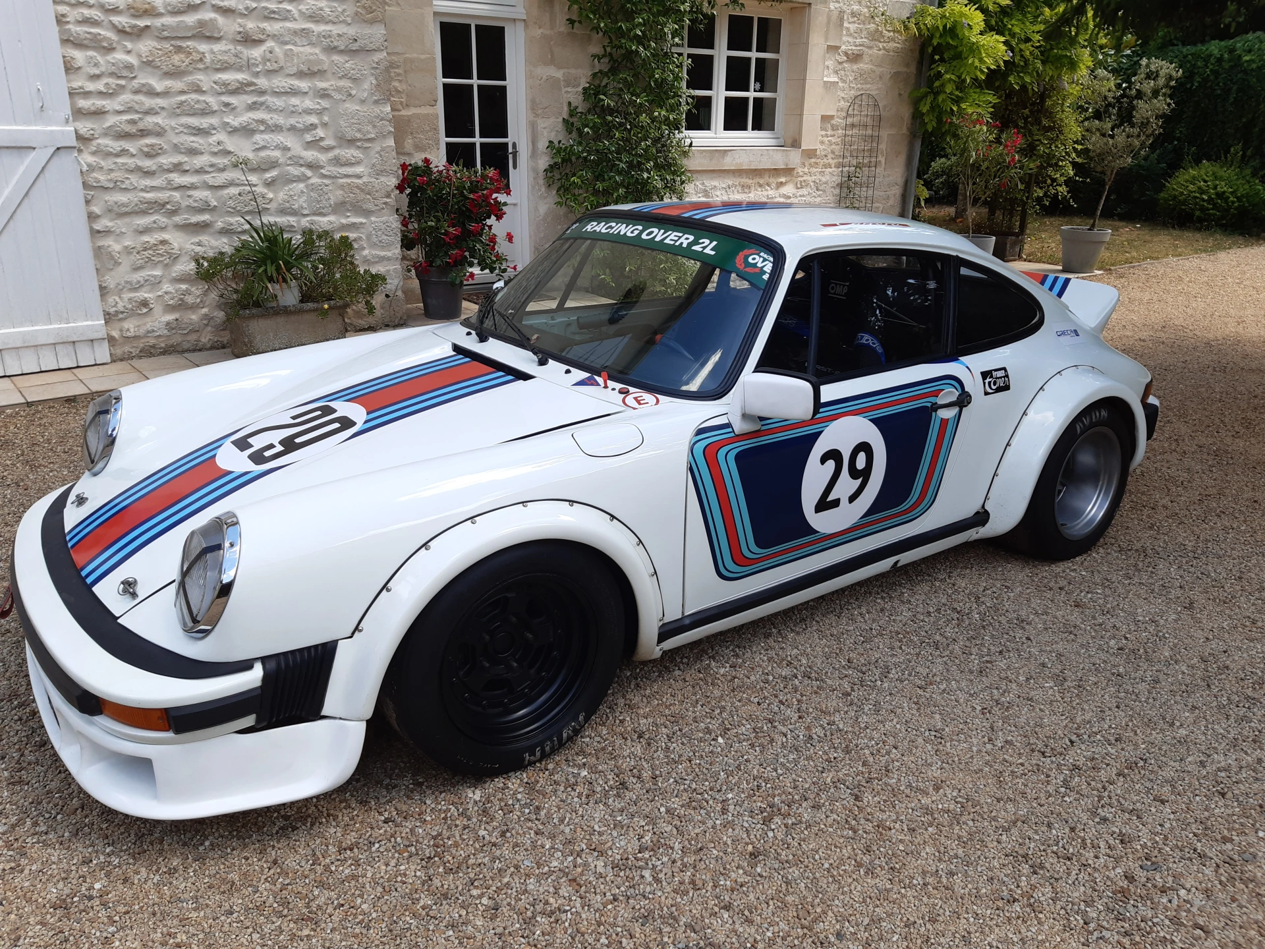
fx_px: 950
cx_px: 632
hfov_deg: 67.3
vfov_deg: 53.1
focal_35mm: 26
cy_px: 474
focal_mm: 3.92
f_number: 1.7
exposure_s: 1/509
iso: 40
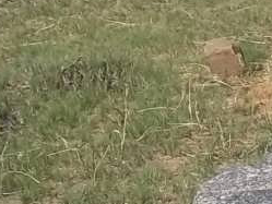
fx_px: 1211
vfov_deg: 9.4
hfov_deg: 11.1
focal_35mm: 154
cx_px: 624
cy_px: 301
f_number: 5.5
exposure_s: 1/500
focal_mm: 5.7
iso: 80
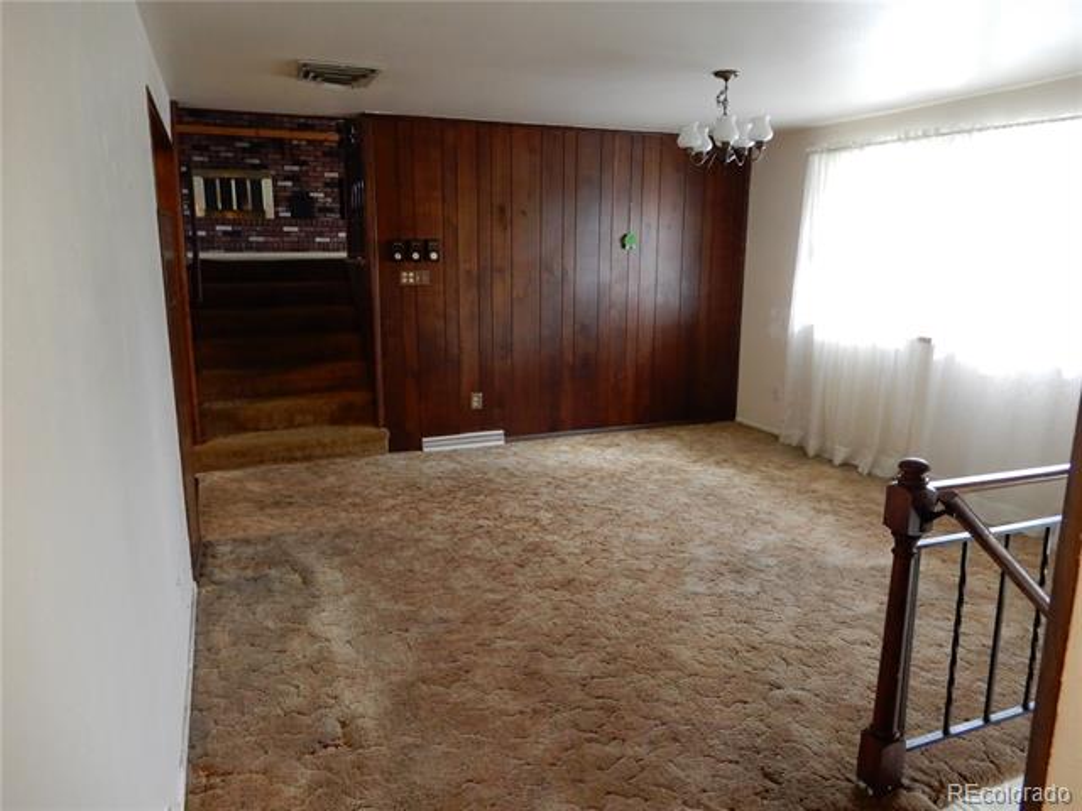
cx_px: 541
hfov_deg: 71.6
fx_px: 750
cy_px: 406
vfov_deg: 56.8
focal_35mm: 24
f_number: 3.4
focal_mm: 4.3
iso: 400
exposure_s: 1/20
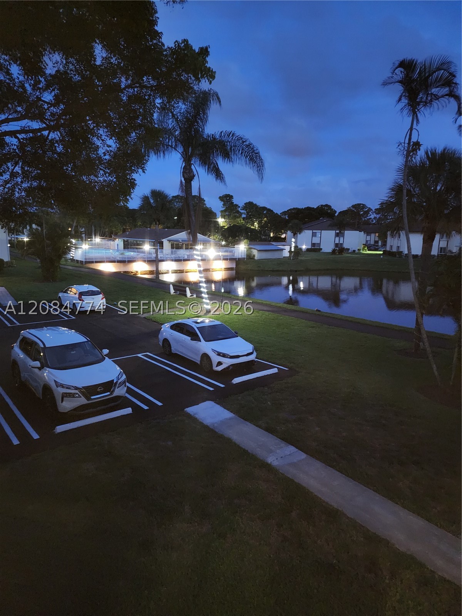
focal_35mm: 23
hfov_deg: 58.9
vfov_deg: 73.9
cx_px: 231
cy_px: 308
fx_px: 409
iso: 1250
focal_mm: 6.4
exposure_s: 1/20
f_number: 1.8
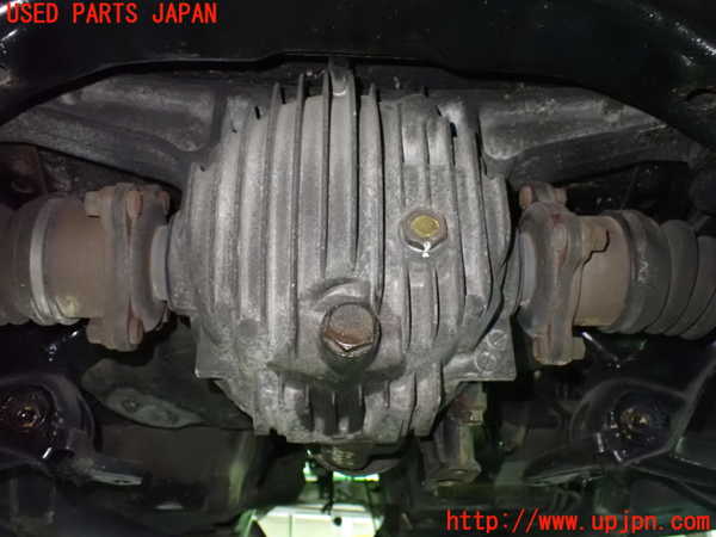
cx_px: 358
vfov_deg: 44.2
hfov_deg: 56.8
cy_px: 268
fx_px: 662
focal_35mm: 32
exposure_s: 1/25
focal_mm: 5.79
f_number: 2.4
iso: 1600
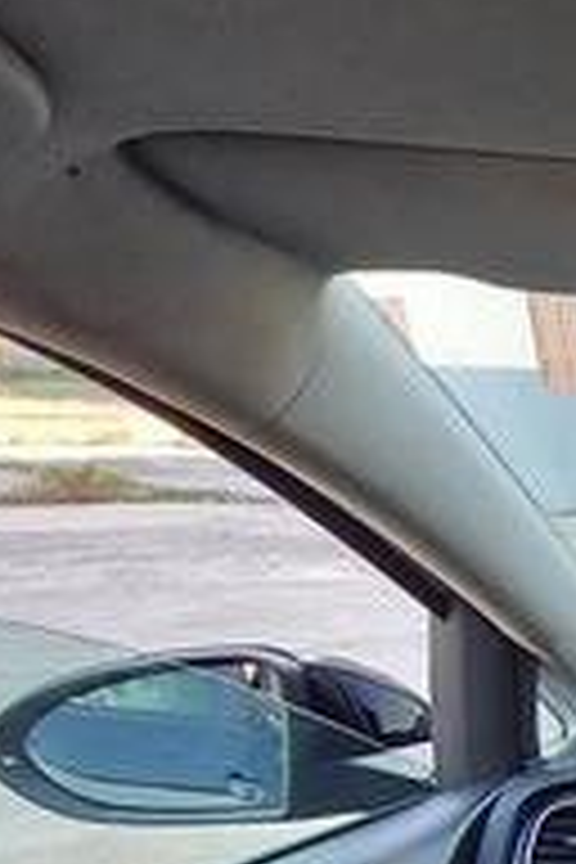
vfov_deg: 35.3
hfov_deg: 16.5
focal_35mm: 46
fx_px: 1104
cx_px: 1296
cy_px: 992
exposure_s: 1/50
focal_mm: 1.74
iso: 100
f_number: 2.2
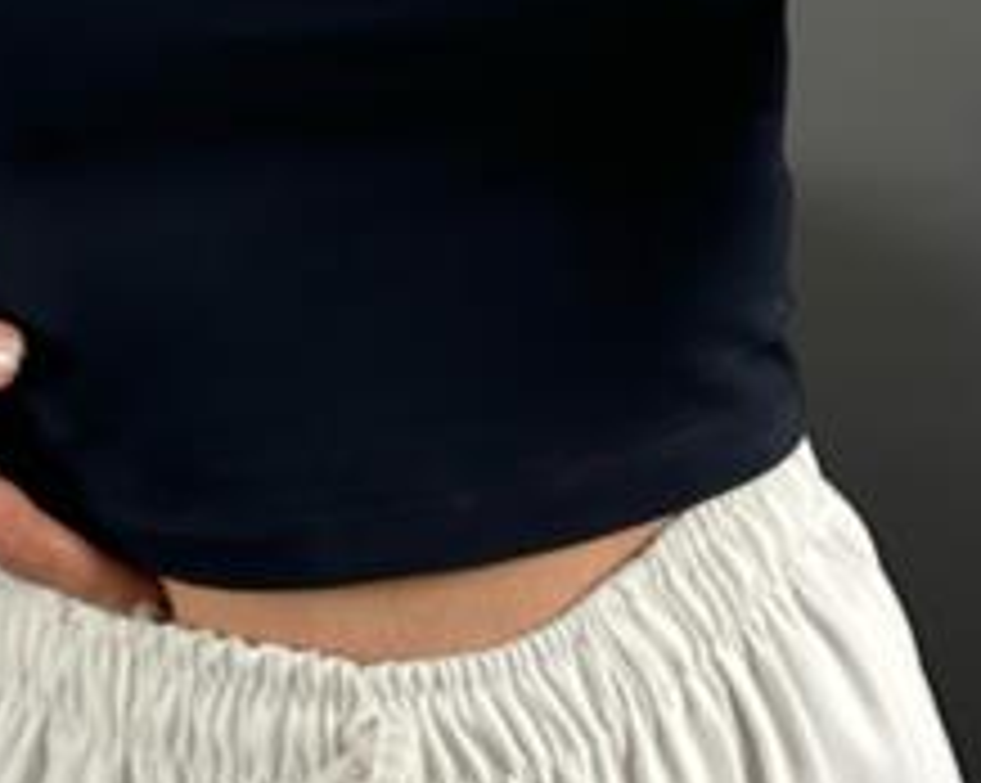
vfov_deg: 13.9
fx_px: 2930
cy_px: -531
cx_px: 448
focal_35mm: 101
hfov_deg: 19.0
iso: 80
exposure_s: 1/121
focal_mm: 6.86
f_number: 1.78
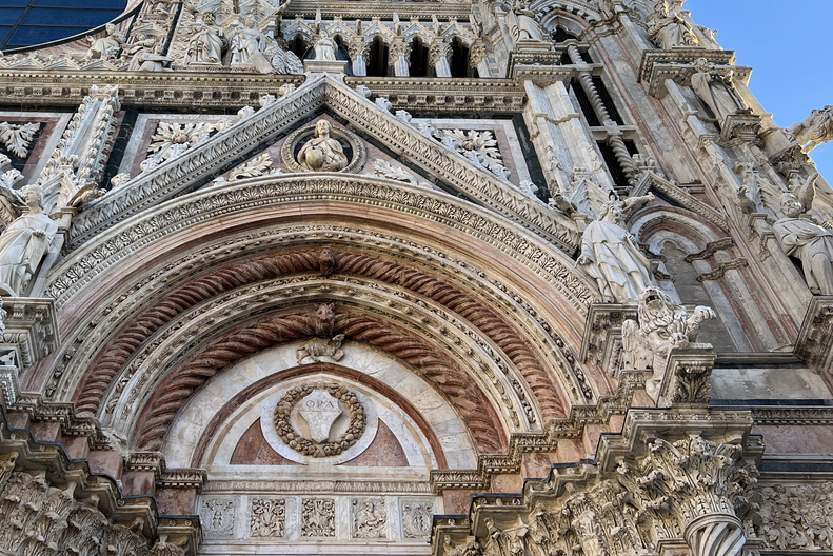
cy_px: 193
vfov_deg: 32.4
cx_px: 337
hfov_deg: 47.1
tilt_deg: +56.4
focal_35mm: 41
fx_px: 949
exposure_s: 1/932
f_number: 1.5
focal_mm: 5.7
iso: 50
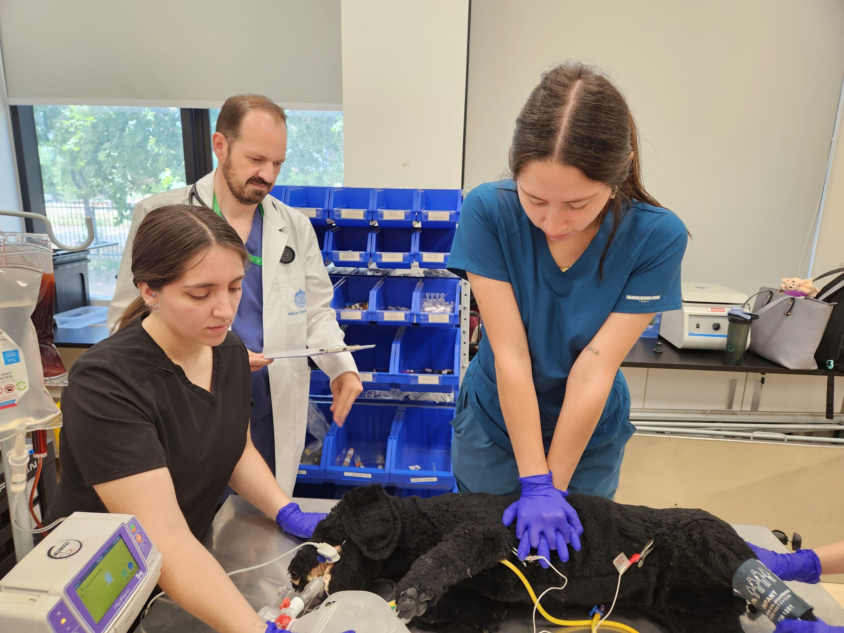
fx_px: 561
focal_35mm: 23
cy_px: 316
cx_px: 422
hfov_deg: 73.9
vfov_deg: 58.9
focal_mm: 5.4
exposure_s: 1/100
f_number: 1.8
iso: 200
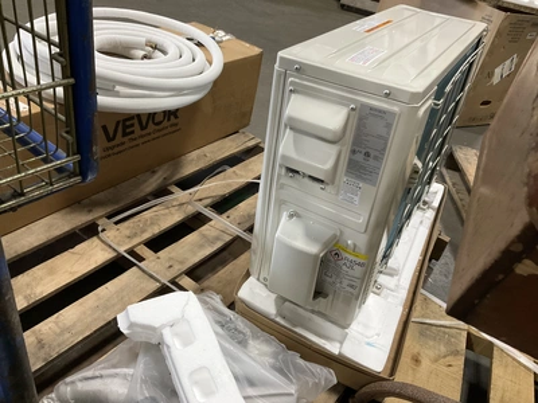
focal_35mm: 29
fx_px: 451
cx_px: 269
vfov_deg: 48.2
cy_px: 202
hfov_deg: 61.7
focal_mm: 3
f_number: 1.8
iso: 250
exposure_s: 1/60
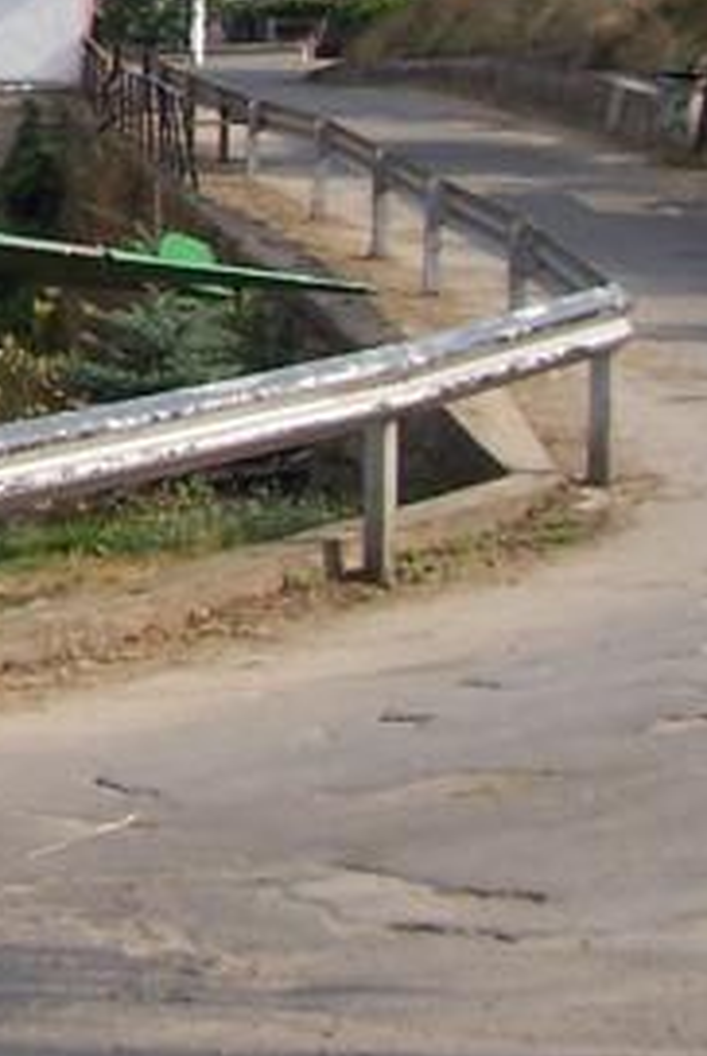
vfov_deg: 15.1
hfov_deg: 9.3
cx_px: -960
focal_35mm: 133
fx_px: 3908
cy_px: -54
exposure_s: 1/350
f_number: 5.6
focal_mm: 5.6
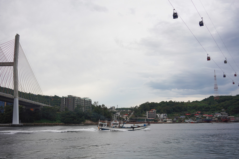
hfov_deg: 54.4
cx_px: 120
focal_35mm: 35
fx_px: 232
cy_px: 80
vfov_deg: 37.9
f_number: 9
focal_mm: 35
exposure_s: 1/100
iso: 400
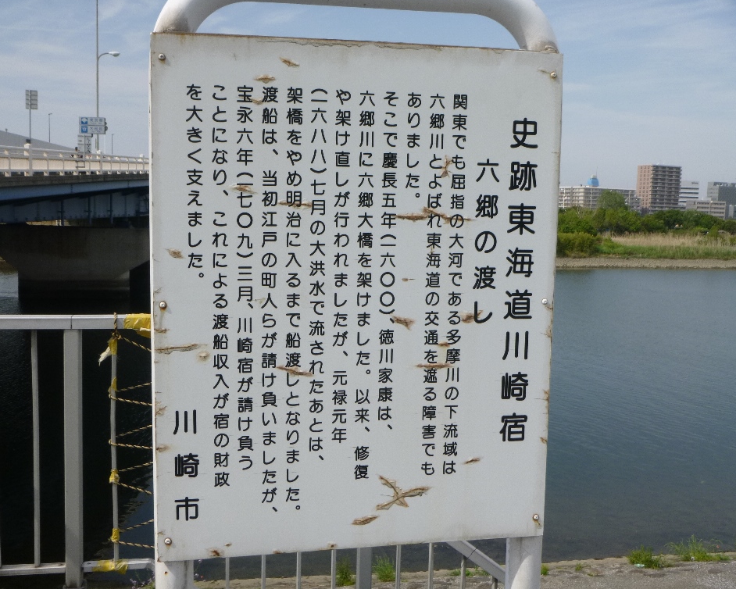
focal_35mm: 35
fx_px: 763
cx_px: 338
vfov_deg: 42.2
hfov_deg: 51.5
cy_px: 291
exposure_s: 1/640
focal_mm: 5.9
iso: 100
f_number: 4.3
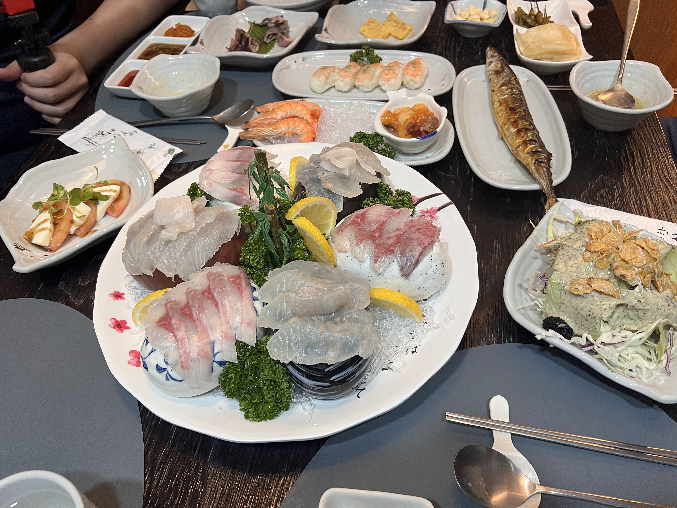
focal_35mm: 26
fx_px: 508
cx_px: 338
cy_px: 254
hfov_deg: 67.3
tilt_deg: -46.7
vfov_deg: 53.1
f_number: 1.5
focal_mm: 5.7
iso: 125
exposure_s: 1/60
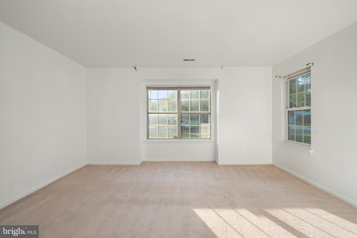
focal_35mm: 15
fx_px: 149
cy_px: 119
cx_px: 178
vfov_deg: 77.3
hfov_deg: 100.4
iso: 100
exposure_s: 1/13
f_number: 9
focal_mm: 10
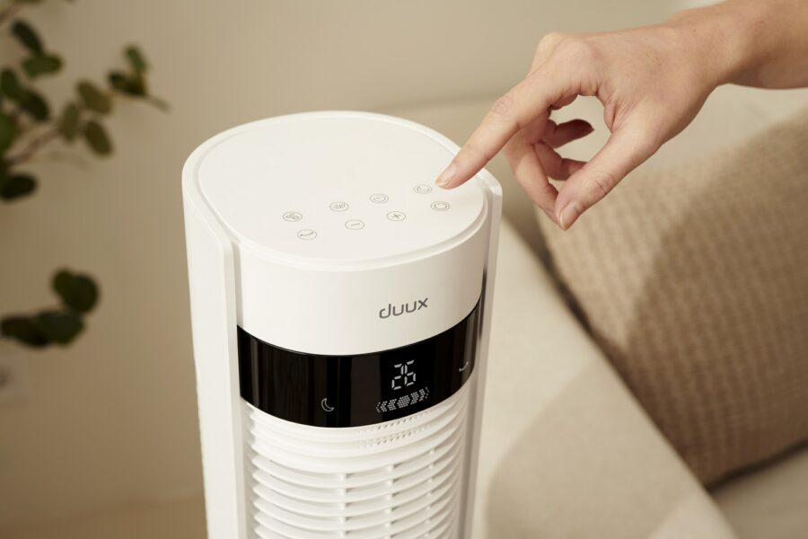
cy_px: 270
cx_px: 404
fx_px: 1122
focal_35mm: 50
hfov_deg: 39.6
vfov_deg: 27.0
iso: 160
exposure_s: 1/250
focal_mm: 50
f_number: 5.6
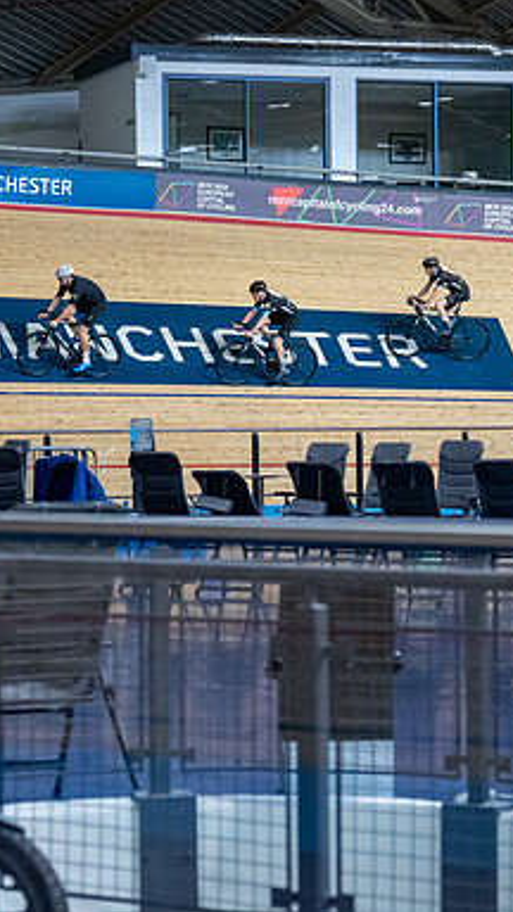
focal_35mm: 119
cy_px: 455
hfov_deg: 10.1
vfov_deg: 18.0
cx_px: 21
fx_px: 2878
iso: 6400
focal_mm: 70
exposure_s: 1/1000
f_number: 3.5
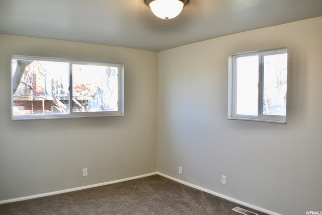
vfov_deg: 36.9
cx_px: 161
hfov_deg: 53.1
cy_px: 108
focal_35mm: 36
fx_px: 322
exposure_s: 1/80
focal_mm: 24
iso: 400
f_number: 4.5
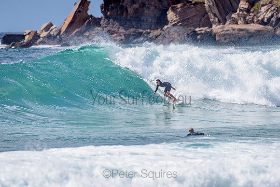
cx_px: 156
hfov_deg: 3.4
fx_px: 4770
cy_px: 87
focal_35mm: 613
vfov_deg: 2.2
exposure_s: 1/2000
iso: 90
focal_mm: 500
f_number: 5.6
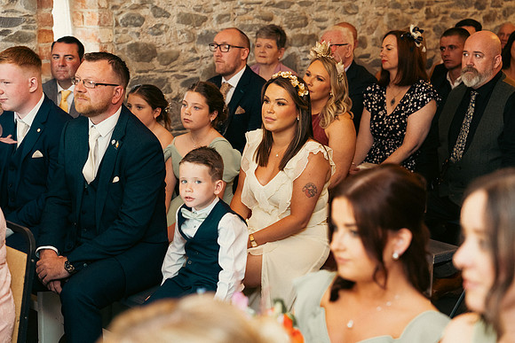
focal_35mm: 70
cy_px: 172
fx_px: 1002
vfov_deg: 19.5
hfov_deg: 28.8
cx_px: 258
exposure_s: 1/160
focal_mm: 70
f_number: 3.5
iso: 2500
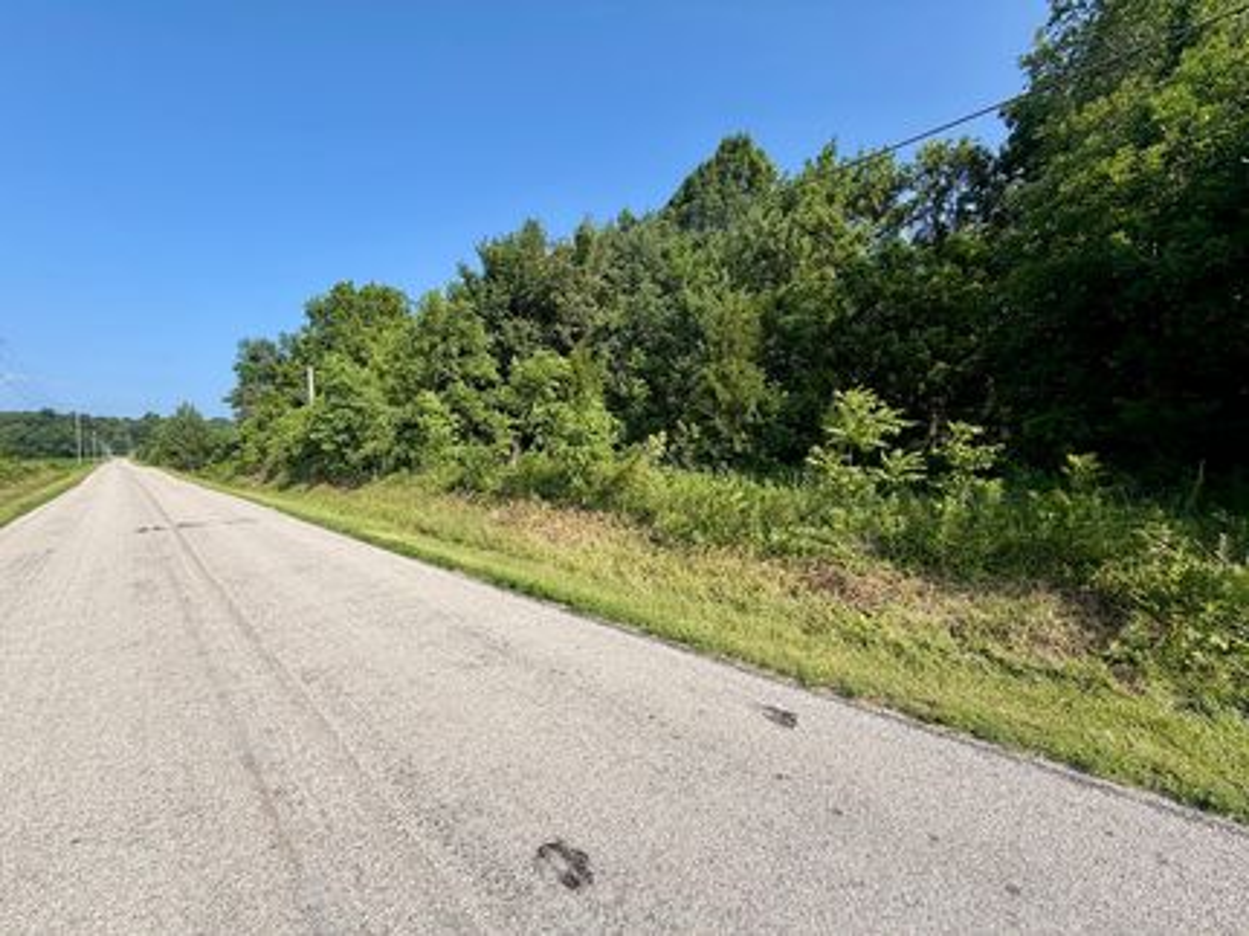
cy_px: 468
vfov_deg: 85.6
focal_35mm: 14
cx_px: 624
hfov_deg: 102.1
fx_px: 505
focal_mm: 2.22
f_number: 2.2
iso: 25
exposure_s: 1/770
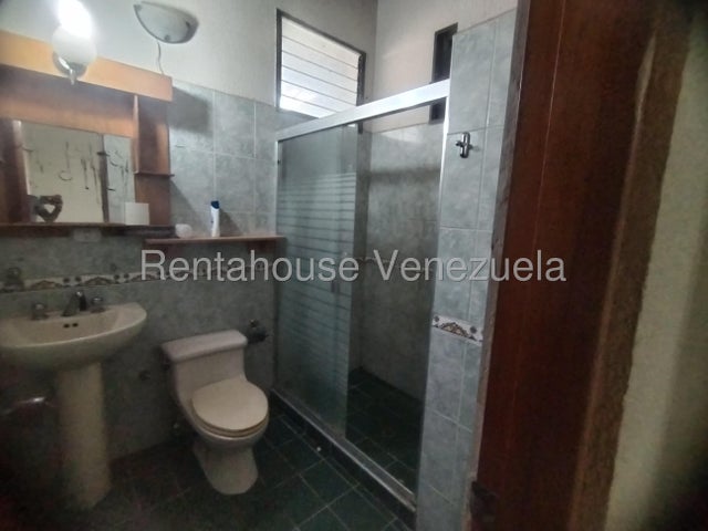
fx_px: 327
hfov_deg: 94.5
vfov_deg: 78.1
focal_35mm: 16
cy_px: 266
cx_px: 354
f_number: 2.2
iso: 721
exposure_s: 1/25
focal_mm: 1.42
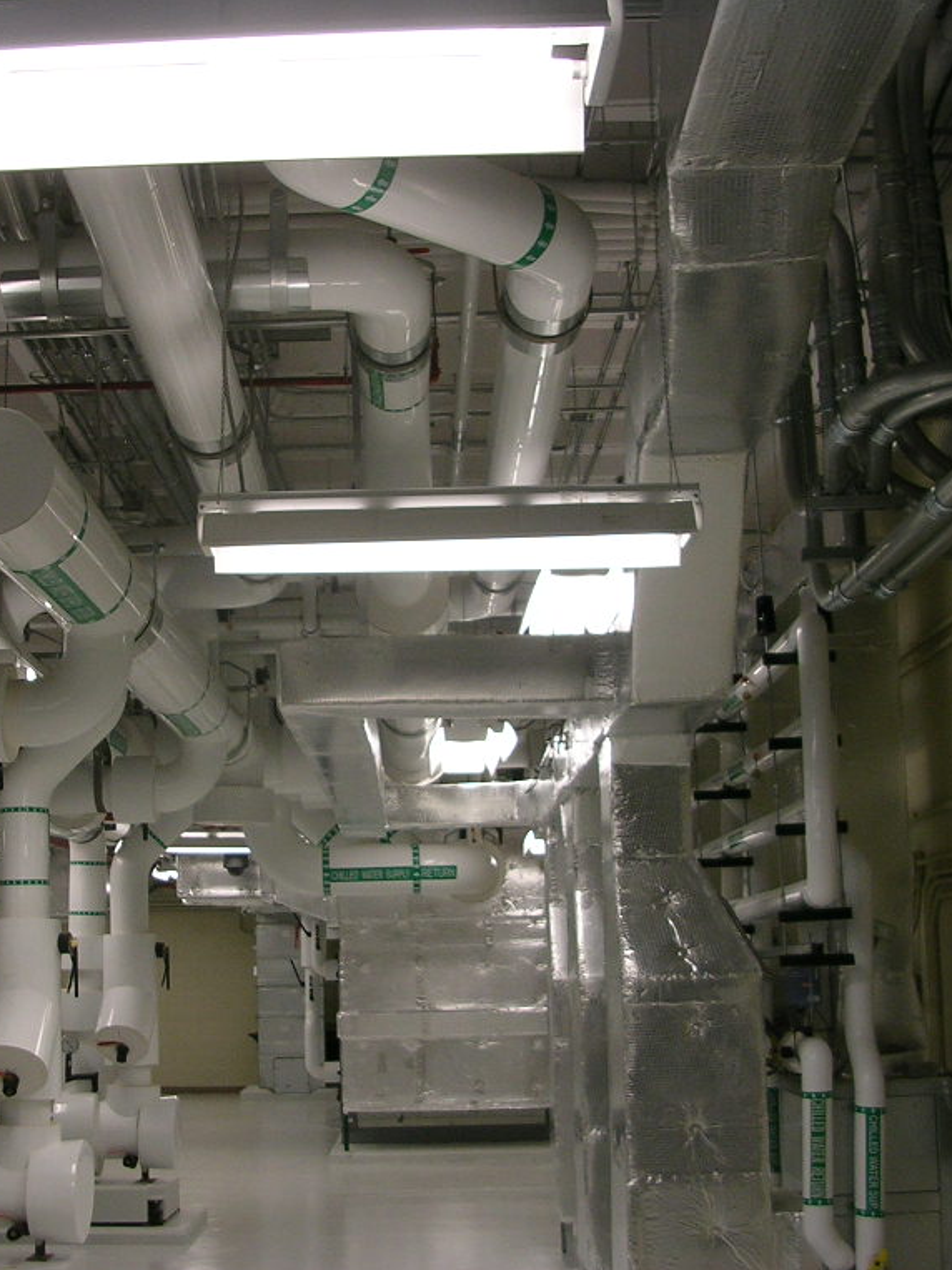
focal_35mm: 51
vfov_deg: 37.5
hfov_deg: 28.3
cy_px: 636
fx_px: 1871
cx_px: 296
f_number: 2.8
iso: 50
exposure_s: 1/42.4
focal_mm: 5.8
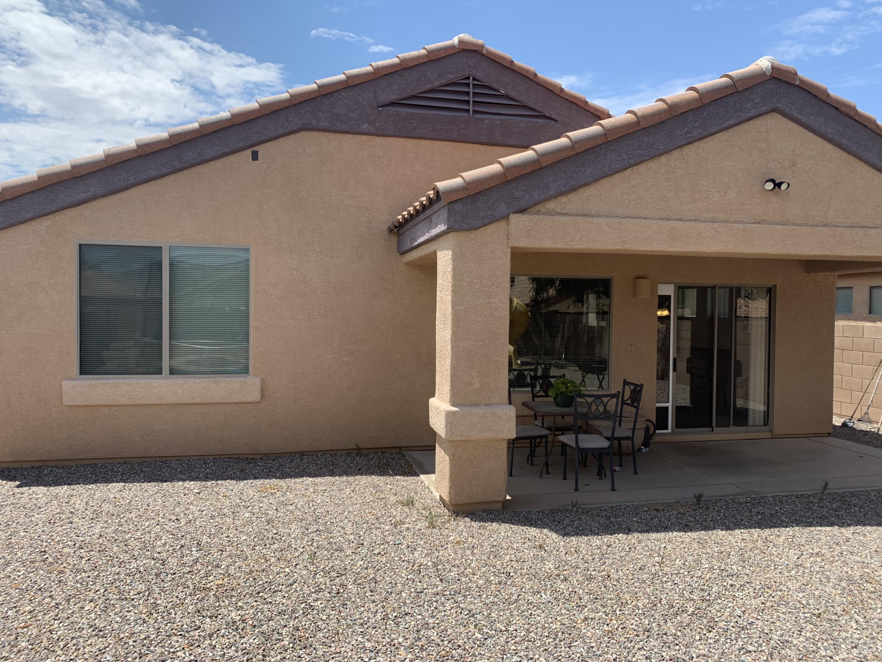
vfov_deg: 53.1
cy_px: 331
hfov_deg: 67.3
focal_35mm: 26
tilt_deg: -2.5
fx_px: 662
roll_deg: -0.1
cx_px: 441
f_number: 1.8
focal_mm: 4.25
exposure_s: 1/1748
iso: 25
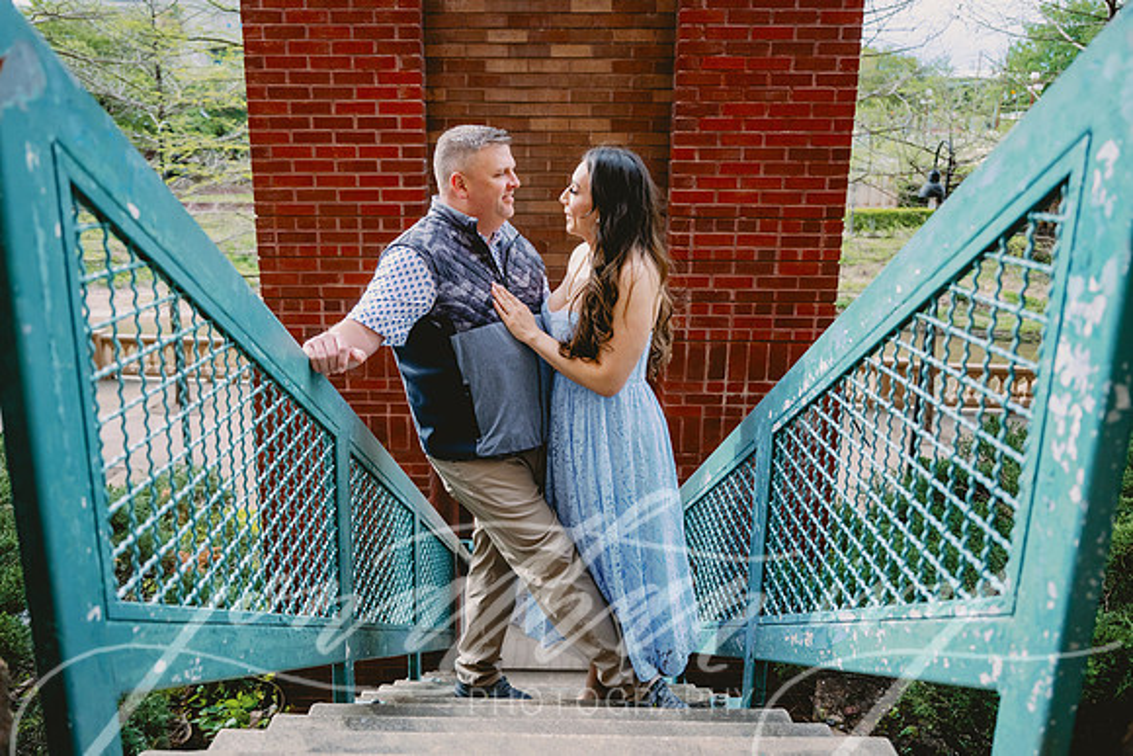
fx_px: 855
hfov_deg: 67.0
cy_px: 361
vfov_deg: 47.7
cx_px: 523
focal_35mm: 27
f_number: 2.8
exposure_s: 1/1250
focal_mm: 24
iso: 320
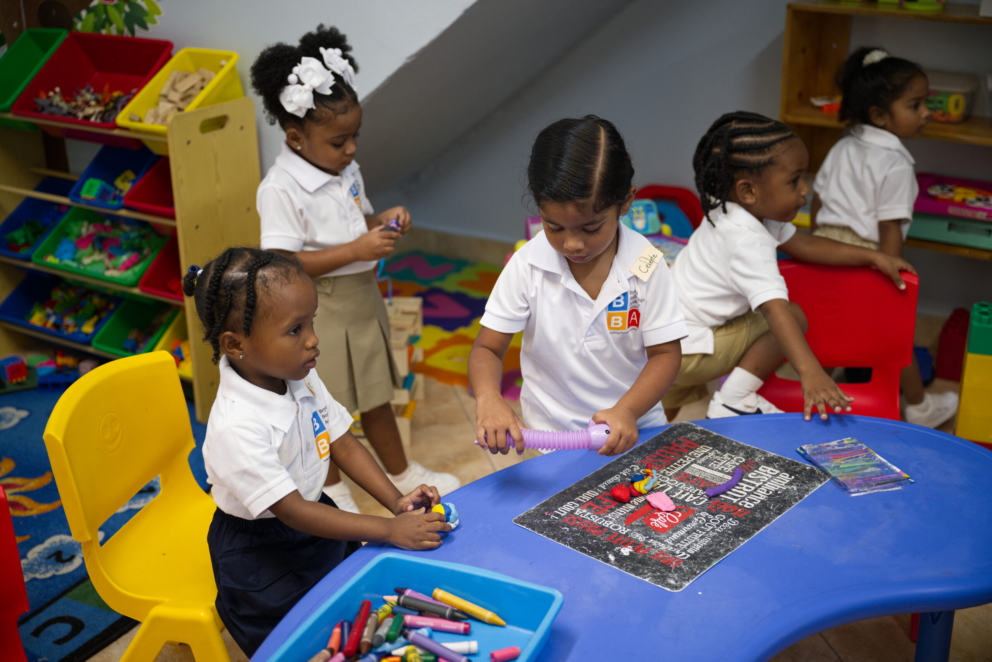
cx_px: 496
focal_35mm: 44
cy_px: 331
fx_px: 1212
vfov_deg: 30.5
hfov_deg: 44.5
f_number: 2.8
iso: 800
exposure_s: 1/160
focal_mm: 44
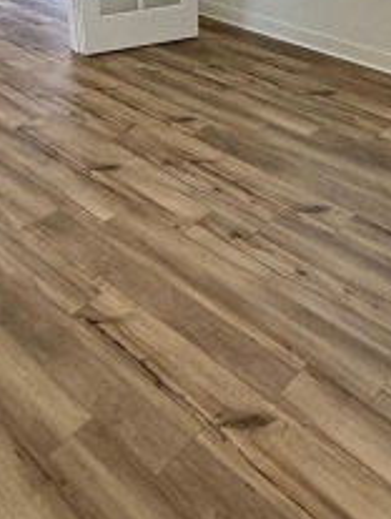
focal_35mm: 45
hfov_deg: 32.2
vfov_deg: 38.6
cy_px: 36
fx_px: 676
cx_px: 223
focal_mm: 2.22
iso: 160
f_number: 2.2
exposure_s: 1/120
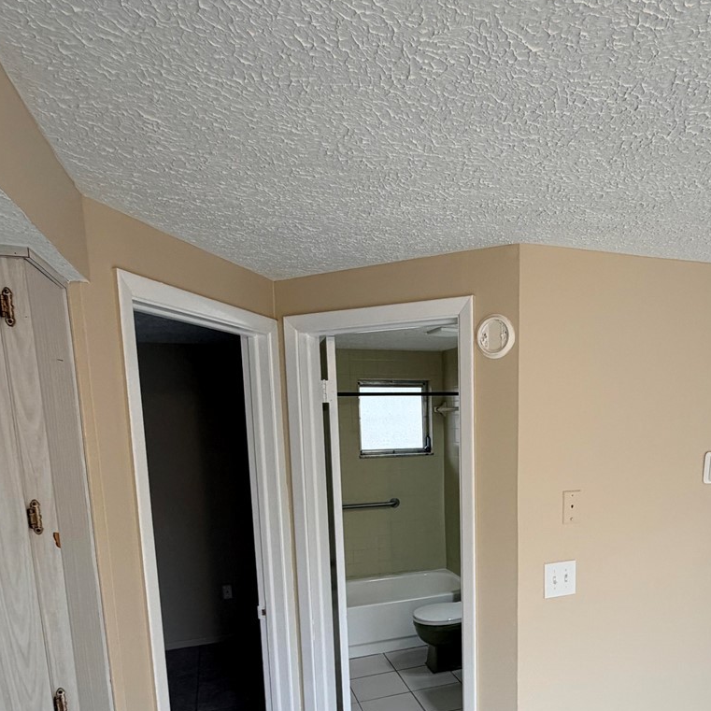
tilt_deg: -7.1
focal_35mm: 26
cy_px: 505
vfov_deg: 58.7
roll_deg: +1.4
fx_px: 604
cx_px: 468
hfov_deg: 59.7
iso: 100
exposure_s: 1/120
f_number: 2.2
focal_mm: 2.22
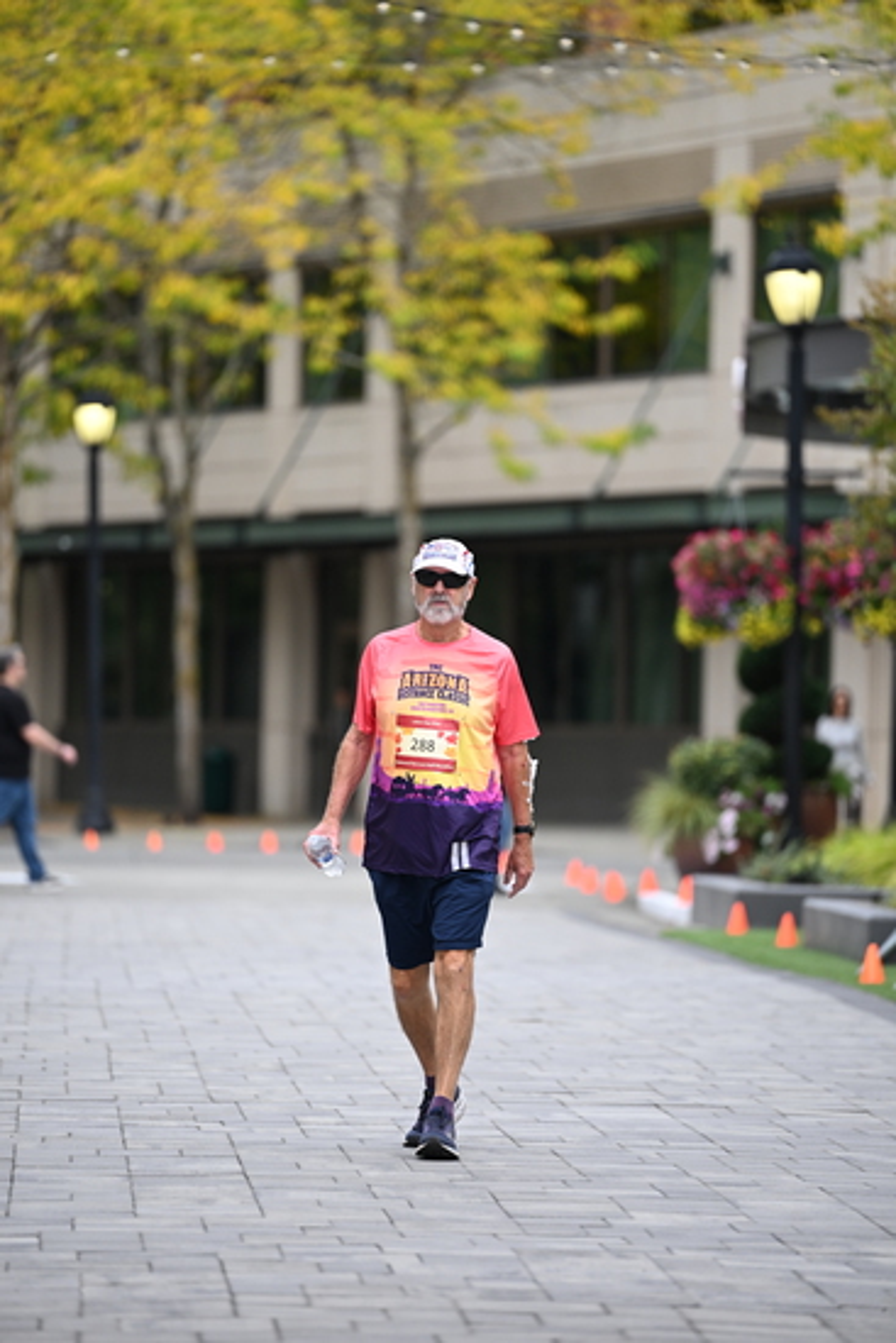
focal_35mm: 200
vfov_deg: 10.3
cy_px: 672
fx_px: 7461
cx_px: 448
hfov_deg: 6.9
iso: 640
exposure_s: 1/2000
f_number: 2.8
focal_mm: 200
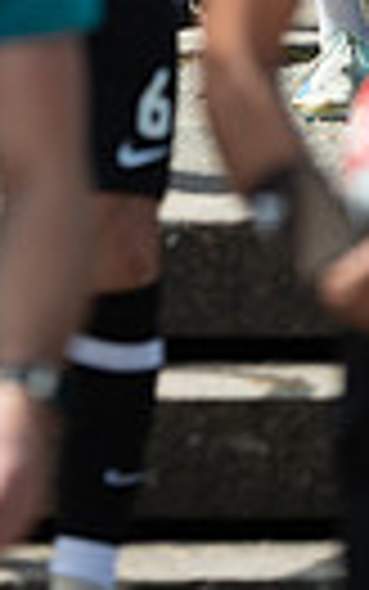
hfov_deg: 2.4
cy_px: -392
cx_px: 268
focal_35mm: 558
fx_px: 8969
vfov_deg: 3.7
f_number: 4
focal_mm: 160
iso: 160
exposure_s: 1/1600
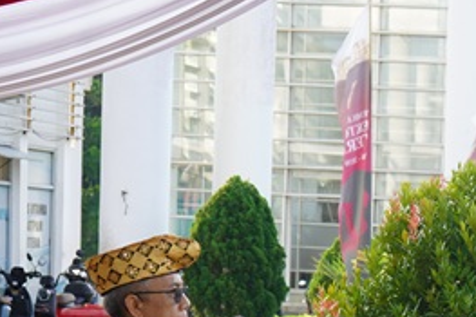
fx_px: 2088
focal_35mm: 158
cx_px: 657
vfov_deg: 8.5
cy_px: 447
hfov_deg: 12.5
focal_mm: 52
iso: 100
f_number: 6.3
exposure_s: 1/80
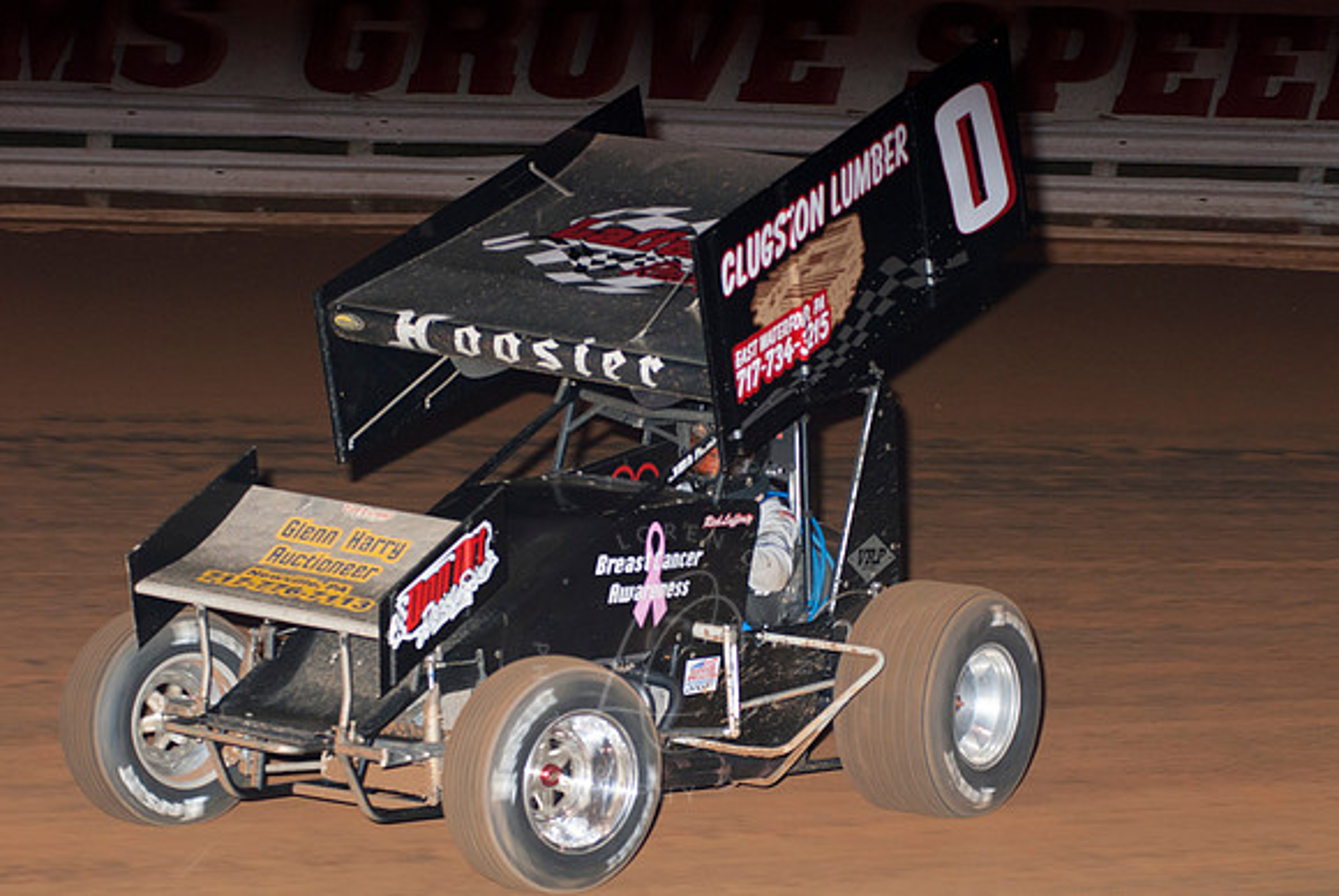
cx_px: 670
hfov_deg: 15.9
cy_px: 448
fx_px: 4803
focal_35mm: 129
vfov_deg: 10.7
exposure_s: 1/400
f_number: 4
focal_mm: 86
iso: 200
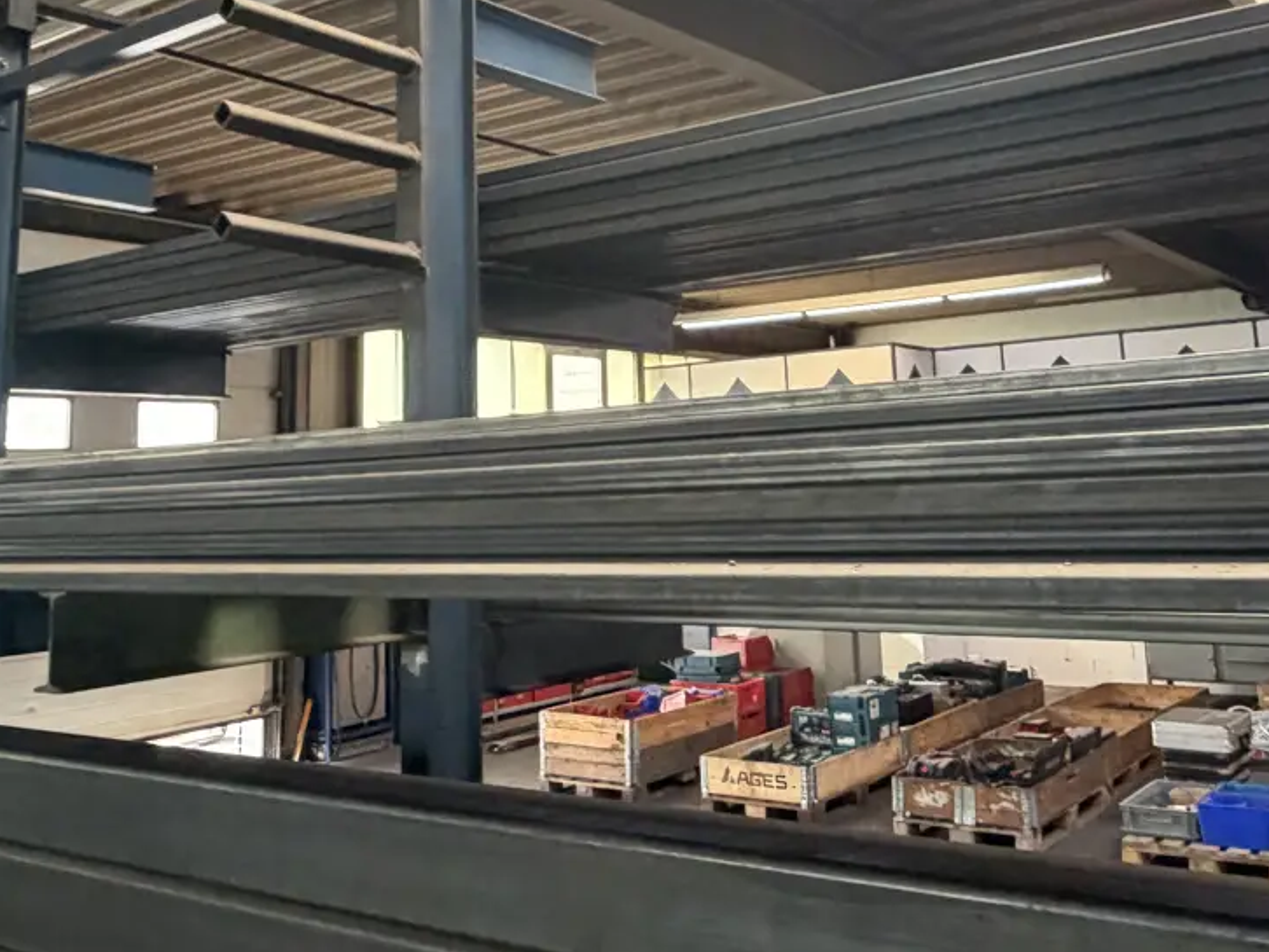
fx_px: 1357
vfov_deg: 37.7
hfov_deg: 50.0
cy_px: 231
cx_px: 724
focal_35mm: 37
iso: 320
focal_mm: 2.22
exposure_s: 1/95
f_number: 2.2
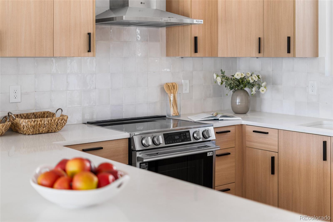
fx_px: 462
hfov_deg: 39.6
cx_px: 166
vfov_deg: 27.0
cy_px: 111
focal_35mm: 50
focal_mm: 50
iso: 500
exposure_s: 1/100
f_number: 1.8
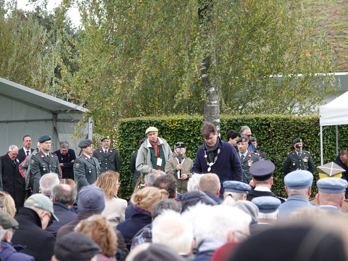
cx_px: 195
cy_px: 130
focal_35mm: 200
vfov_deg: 7.4
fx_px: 2011
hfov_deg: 9.9
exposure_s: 1/200
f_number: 4
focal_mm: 67.46
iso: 250
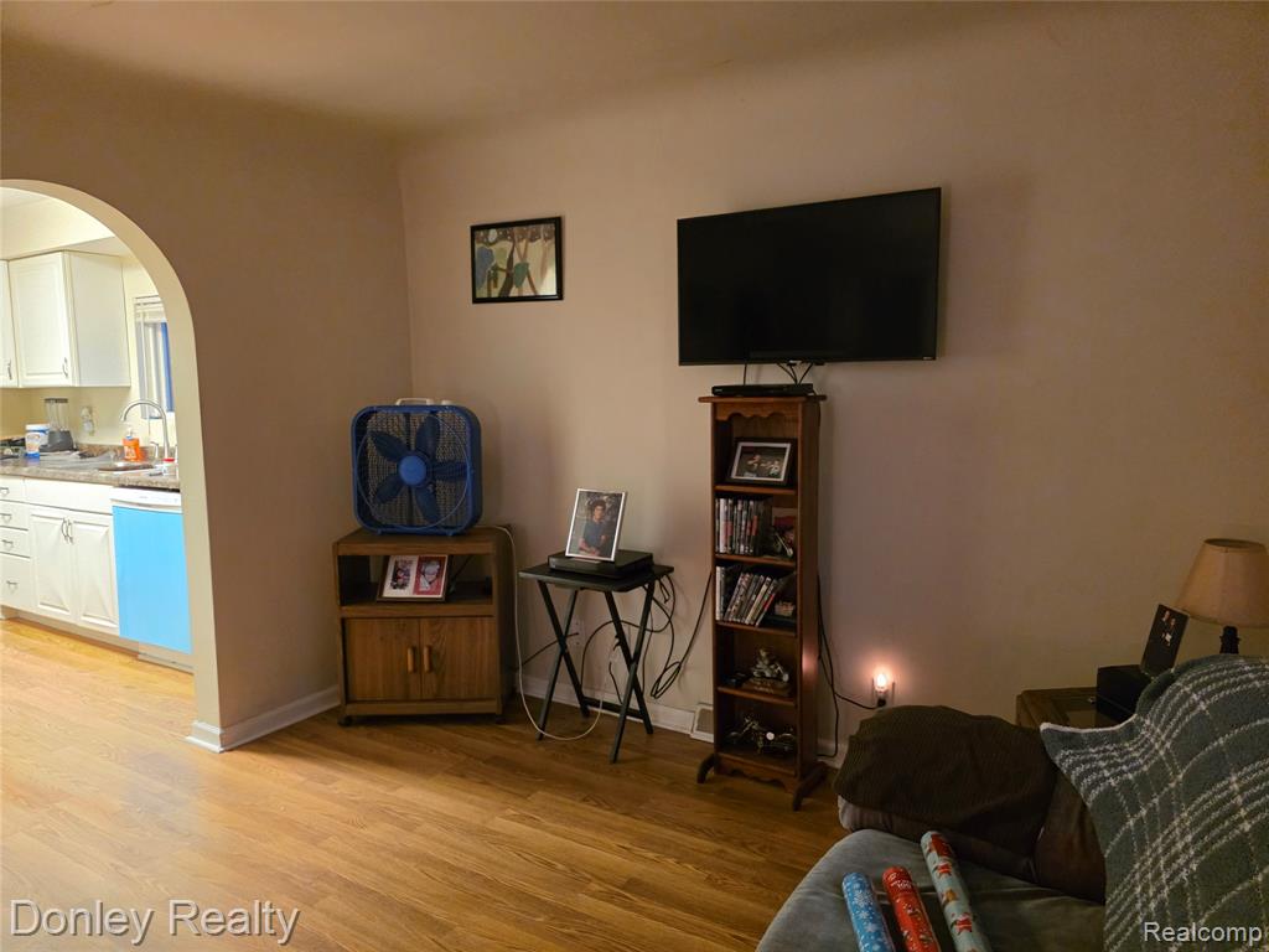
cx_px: 634
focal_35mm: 23
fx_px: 843
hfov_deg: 73.9
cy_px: 476
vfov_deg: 58.9
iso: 1600
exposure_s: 1/120
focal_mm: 6.3
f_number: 1.7
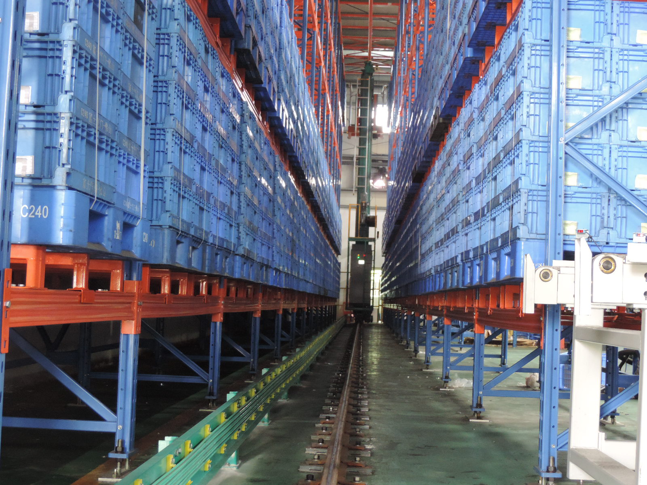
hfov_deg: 34.9
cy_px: 242
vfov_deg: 26.6
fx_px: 1028
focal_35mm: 55
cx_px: 324
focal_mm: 9.8
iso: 800
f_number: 3.7
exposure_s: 1/13
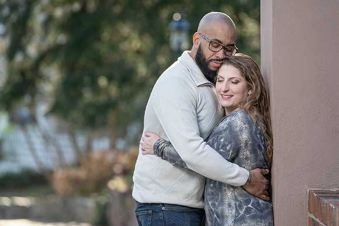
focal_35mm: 208
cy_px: 107
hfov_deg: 9.9
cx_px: 178
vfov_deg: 6.6
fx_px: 1963
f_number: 4
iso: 250
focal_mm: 198
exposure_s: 1/200
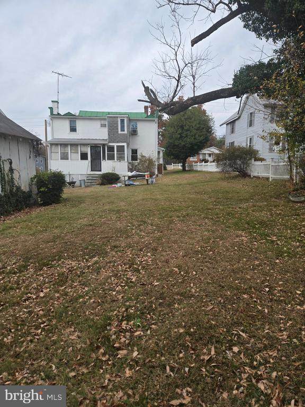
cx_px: 152
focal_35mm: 23
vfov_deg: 73.9
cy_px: 204
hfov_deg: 58.9
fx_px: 270
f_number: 1.8
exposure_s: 1/1641
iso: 80
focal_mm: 5.4
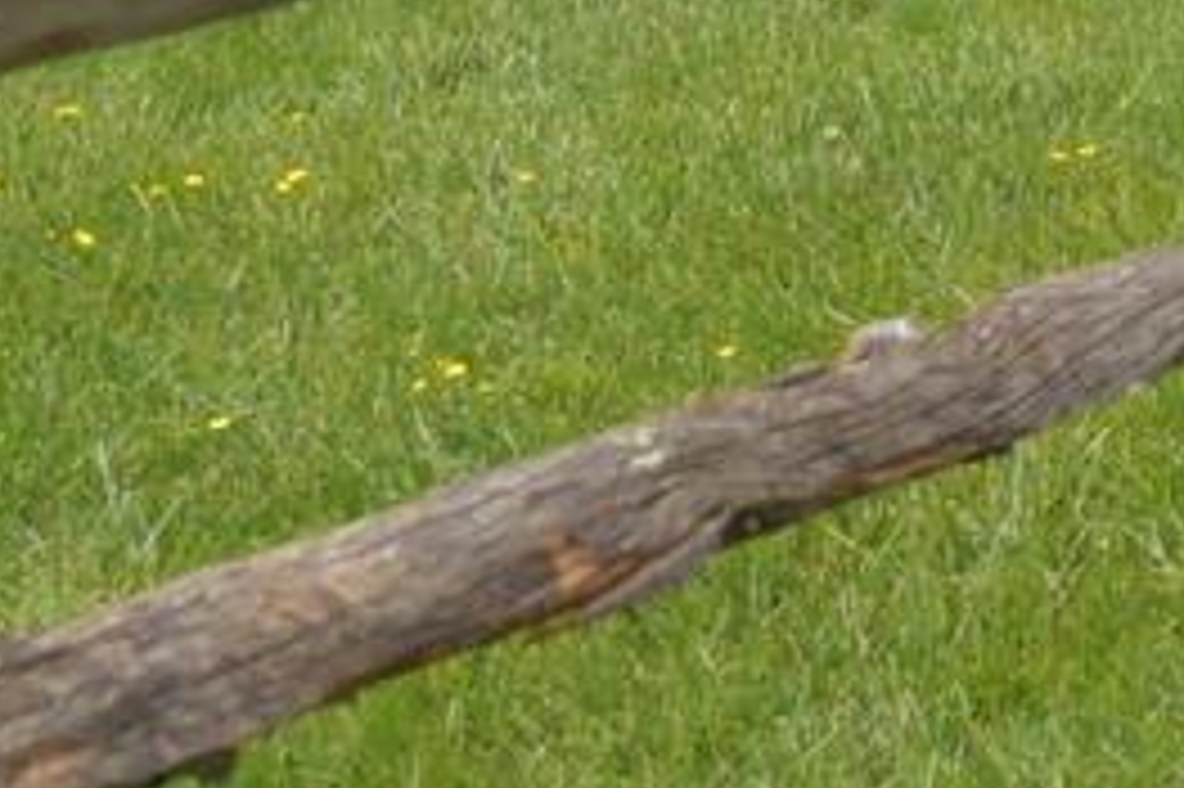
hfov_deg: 6.5
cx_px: 3210
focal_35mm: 296
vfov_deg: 4.4
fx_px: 9729
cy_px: -1610
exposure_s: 1/4000
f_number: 4.5
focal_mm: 38
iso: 800
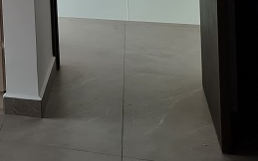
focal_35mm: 86
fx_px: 605
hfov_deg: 20.5
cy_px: -109
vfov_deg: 13.9
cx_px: -132
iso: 100
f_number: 1.8
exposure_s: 1/120
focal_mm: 5.4
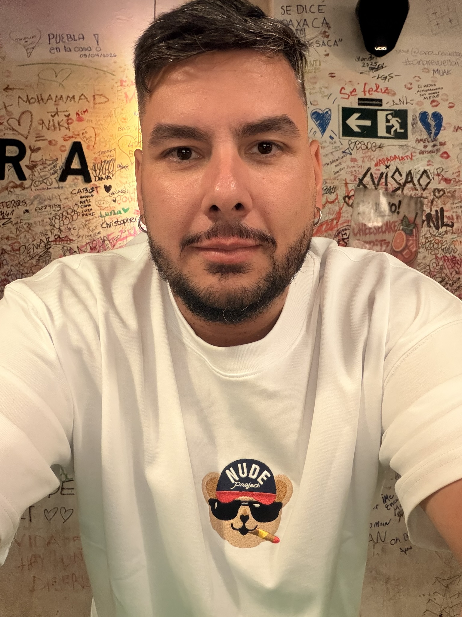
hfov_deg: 46.8
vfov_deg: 60.0
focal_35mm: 30
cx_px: 231
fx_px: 534
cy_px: 308
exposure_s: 1/25
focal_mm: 2.71
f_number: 1.9
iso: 640
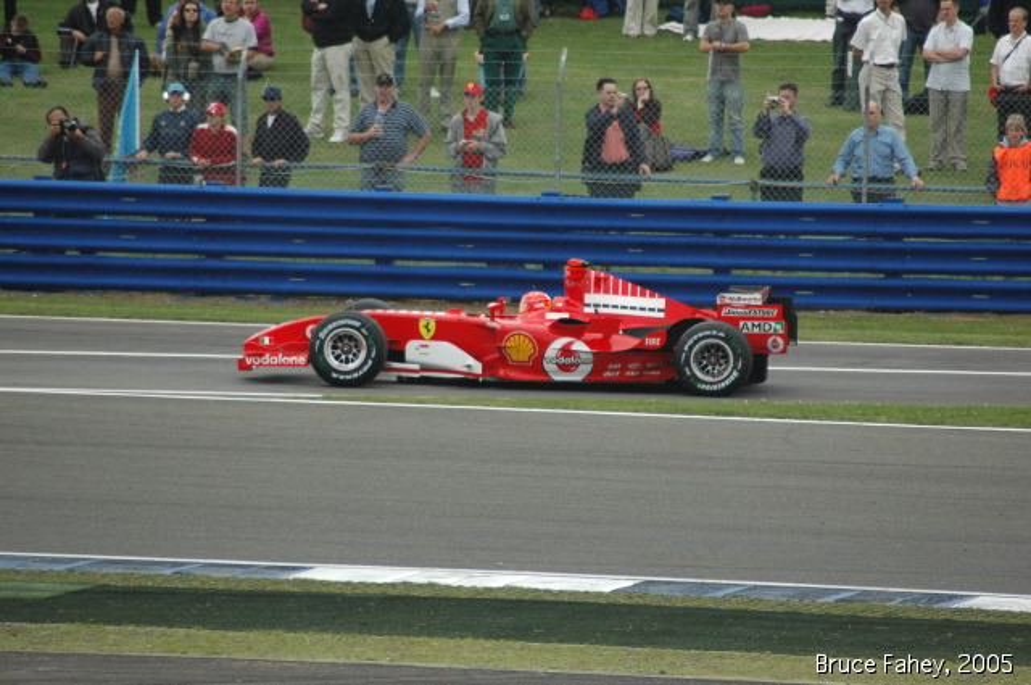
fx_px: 12871
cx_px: 516
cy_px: 342
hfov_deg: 4.6
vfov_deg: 3.0
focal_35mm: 450
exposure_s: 1/2000
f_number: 5.6
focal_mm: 300
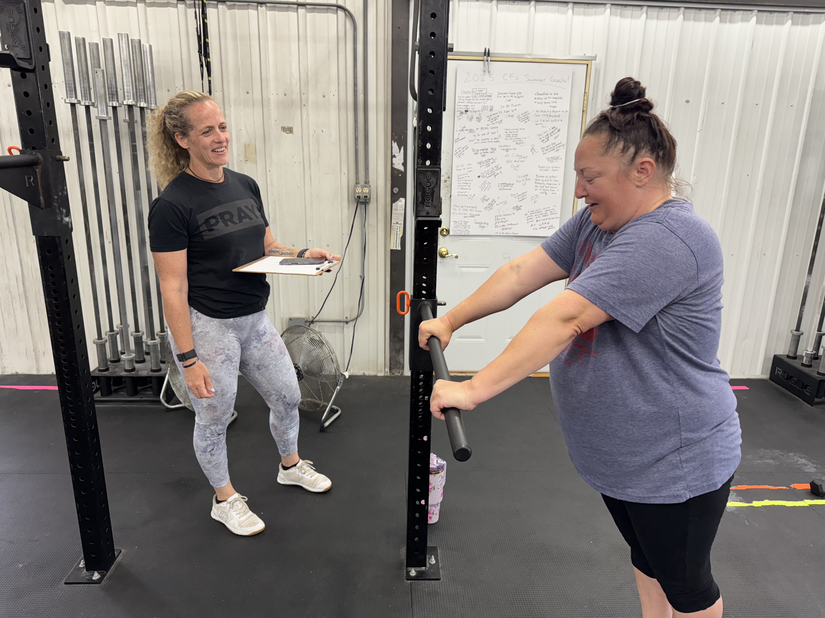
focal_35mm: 24
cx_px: 412
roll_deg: -1.3
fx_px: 572
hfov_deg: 71.6
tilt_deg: -16.3
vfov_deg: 56.8
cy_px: 309
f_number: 1.78
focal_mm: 6.76
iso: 160
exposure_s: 1/120
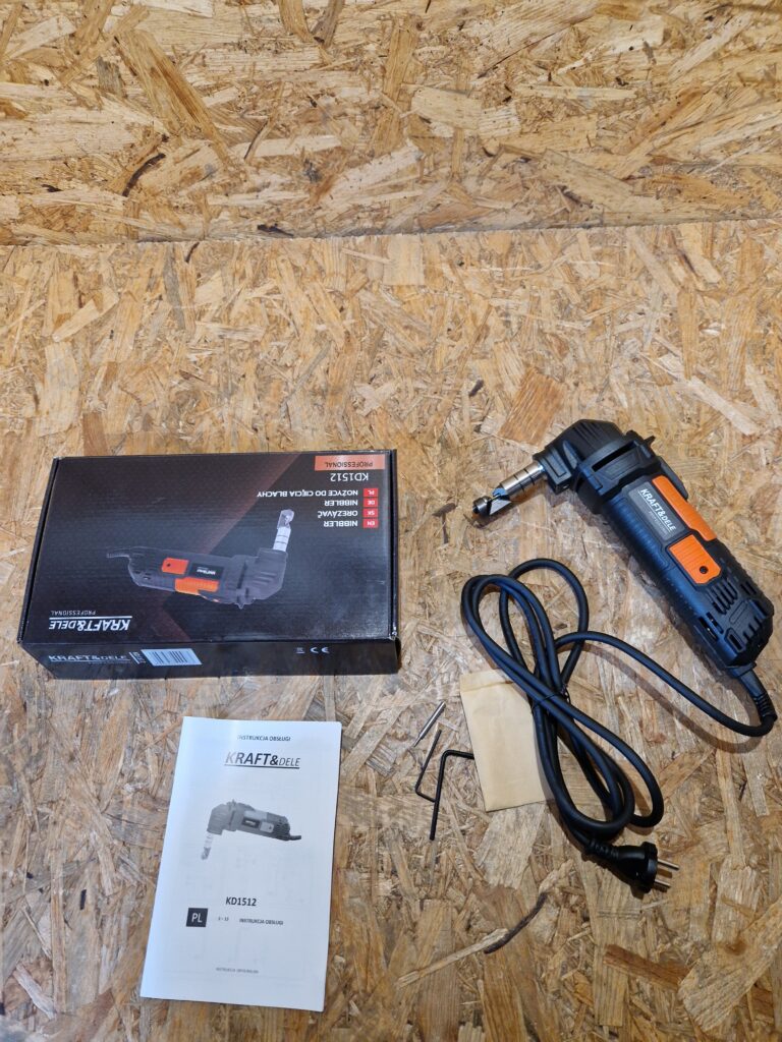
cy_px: 521
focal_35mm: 23
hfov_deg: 58.9
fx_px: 693
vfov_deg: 73.9
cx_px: 391
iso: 80
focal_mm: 5.4
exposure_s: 1/100
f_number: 1.8
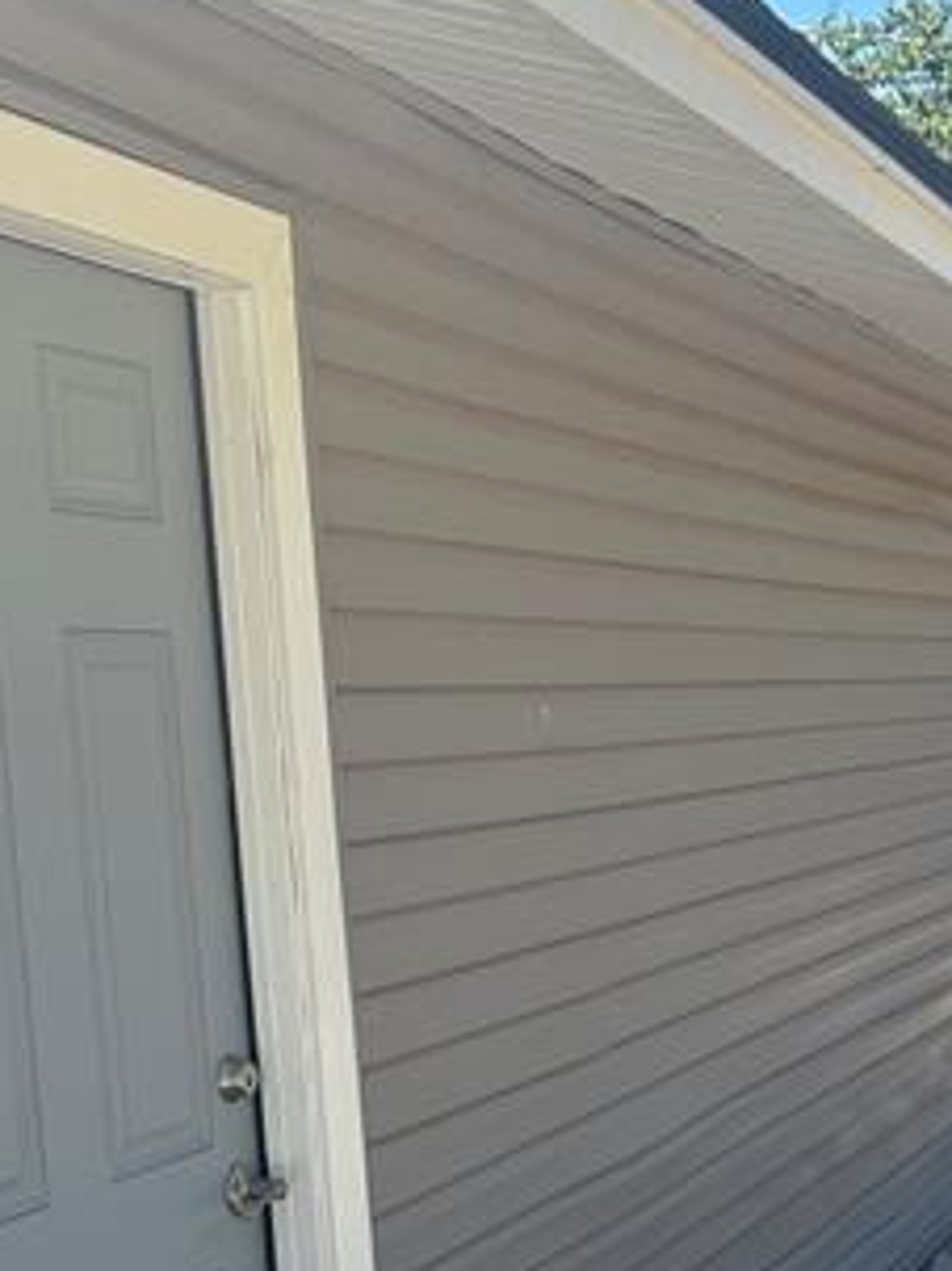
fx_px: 2422
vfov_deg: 28.5
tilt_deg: -8.2
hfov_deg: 21.5
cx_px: 923
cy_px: 1082
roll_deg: +0.9
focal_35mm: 66
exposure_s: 1/1724
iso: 50
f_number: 1.5
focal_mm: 5.7
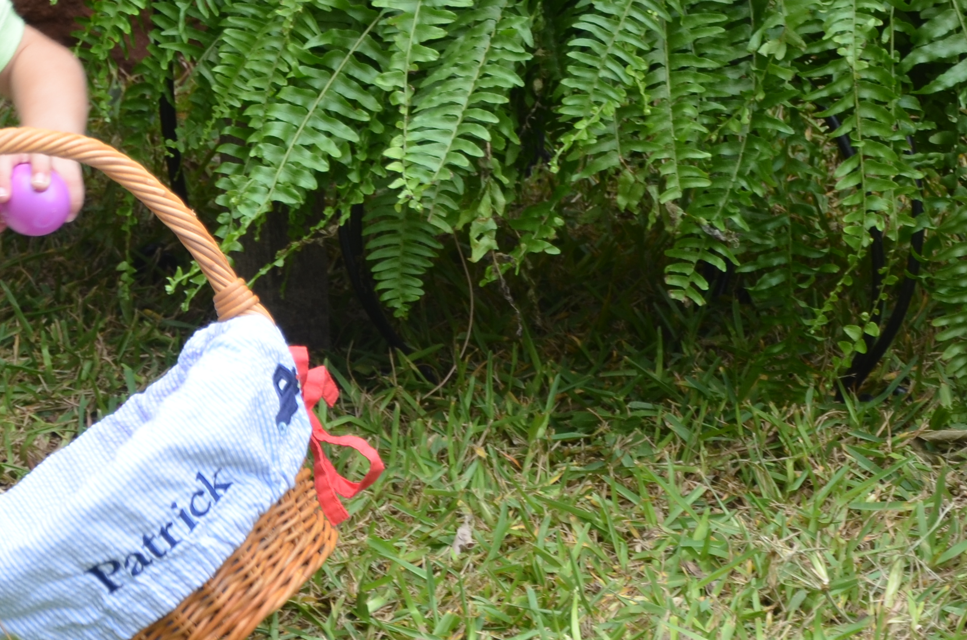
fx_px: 6889
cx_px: -157
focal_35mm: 257
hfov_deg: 8.0
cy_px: 115
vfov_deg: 5.3
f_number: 6.3
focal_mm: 66
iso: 200
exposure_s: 1/160
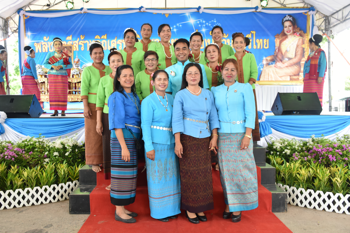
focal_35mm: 33
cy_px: 116
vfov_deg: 40.0
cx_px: 175
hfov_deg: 57.2
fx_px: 321
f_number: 4.5
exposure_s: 1/80
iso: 400
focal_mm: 22
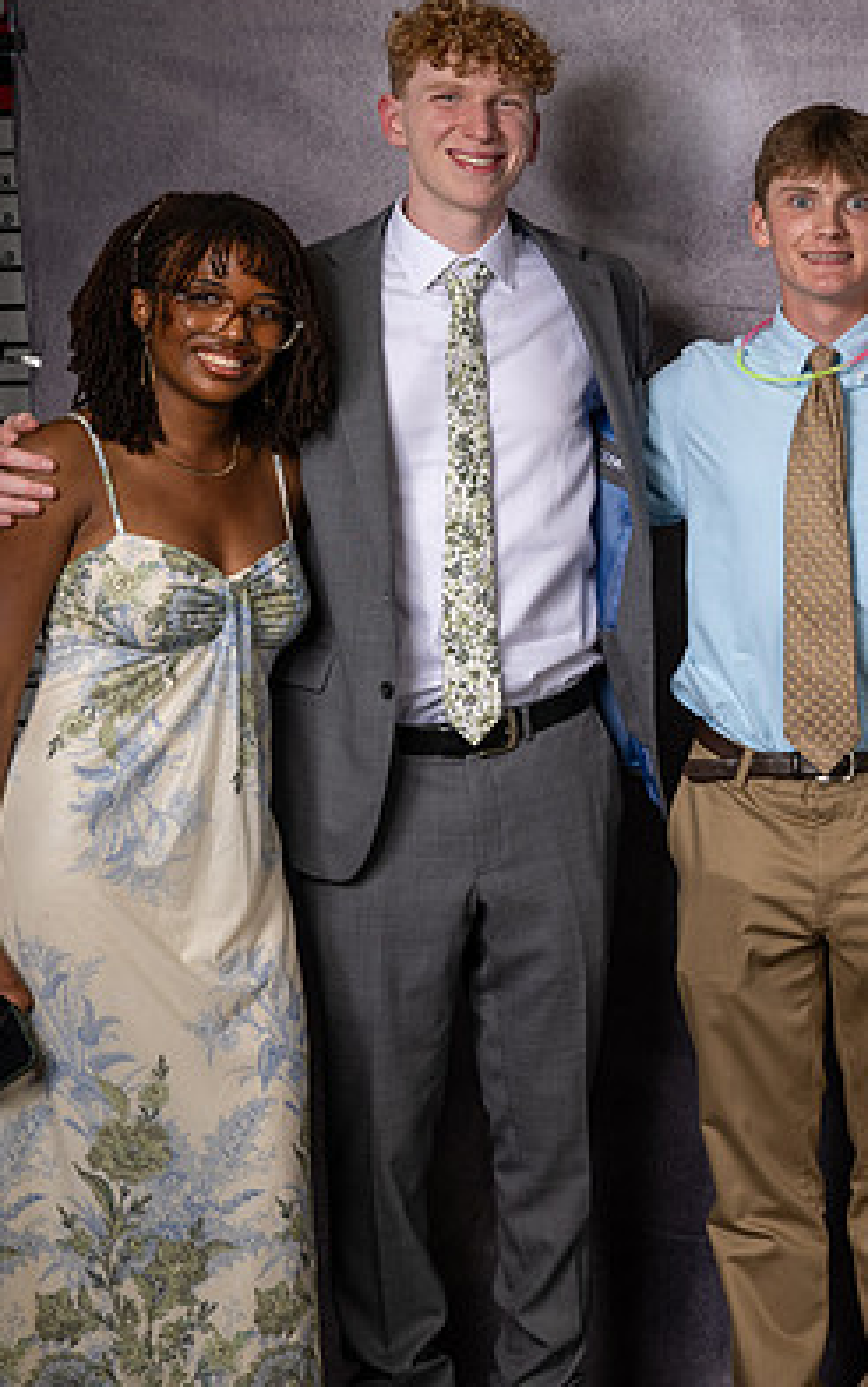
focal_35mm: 72
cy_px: 596
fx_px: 2722
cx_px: 1121
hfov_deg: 17.1
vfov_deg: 28.5
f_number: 4.5
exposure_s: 1/400
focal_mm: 35
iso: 50
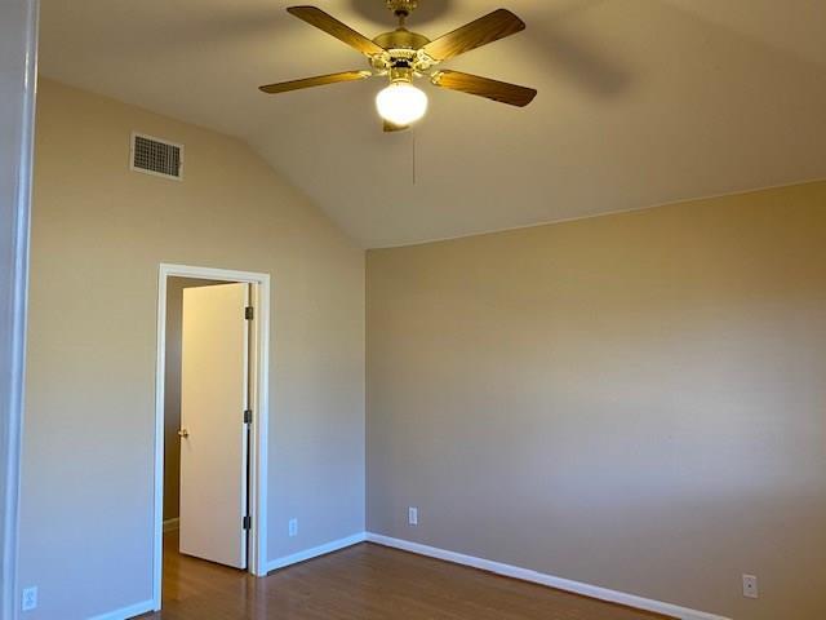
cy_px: 310
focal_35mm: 26
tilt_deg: +3.7
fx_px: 620
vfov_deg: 53.1
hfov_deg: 67.3
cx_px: 413
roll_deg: -0.1
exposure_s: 1/60
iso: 200
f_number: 1.8
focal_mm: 4.25
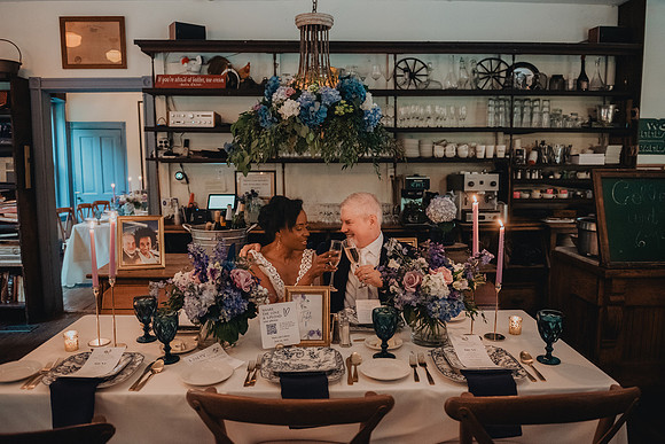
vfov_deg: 50.1
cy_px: 217
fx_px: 475
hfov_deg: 70.0
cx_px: 329
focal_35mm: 26
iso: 4000
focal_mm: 24
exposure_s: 1/80
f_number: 2.8
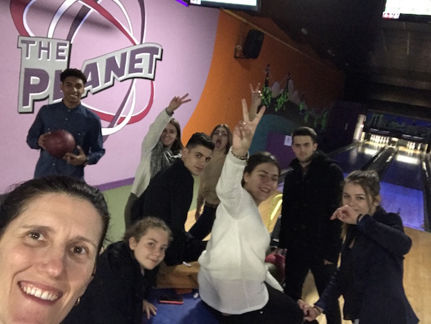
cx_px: 216
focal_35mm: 32
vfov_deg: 44.2
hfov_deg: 56.8
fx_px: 399
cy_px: 162
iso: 500
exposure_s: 1/20
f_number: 2.2
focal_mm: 2.87
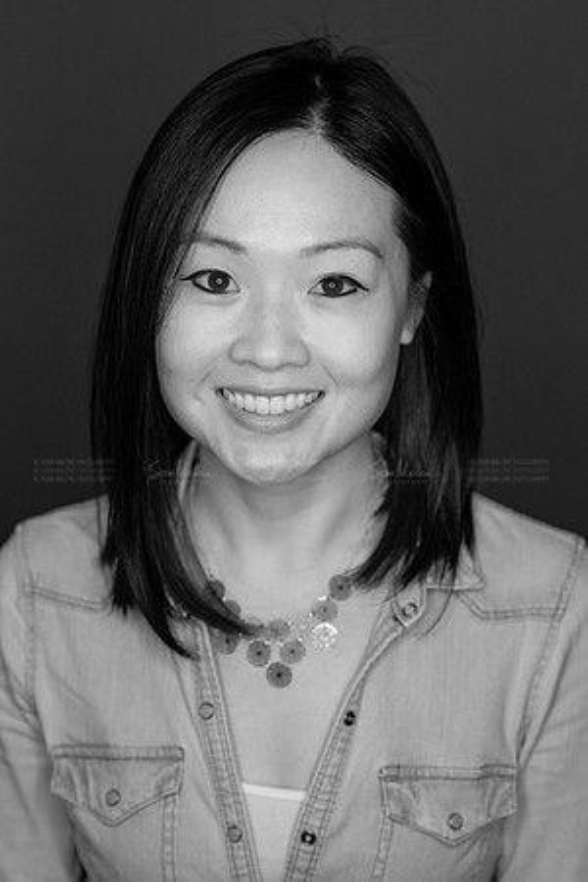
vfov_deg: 23.9
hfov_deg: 16.1
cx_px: 294
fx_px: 2082
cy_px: 441
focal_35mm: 85
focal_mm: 85
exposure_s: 1/320
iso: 2000
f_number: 3.5
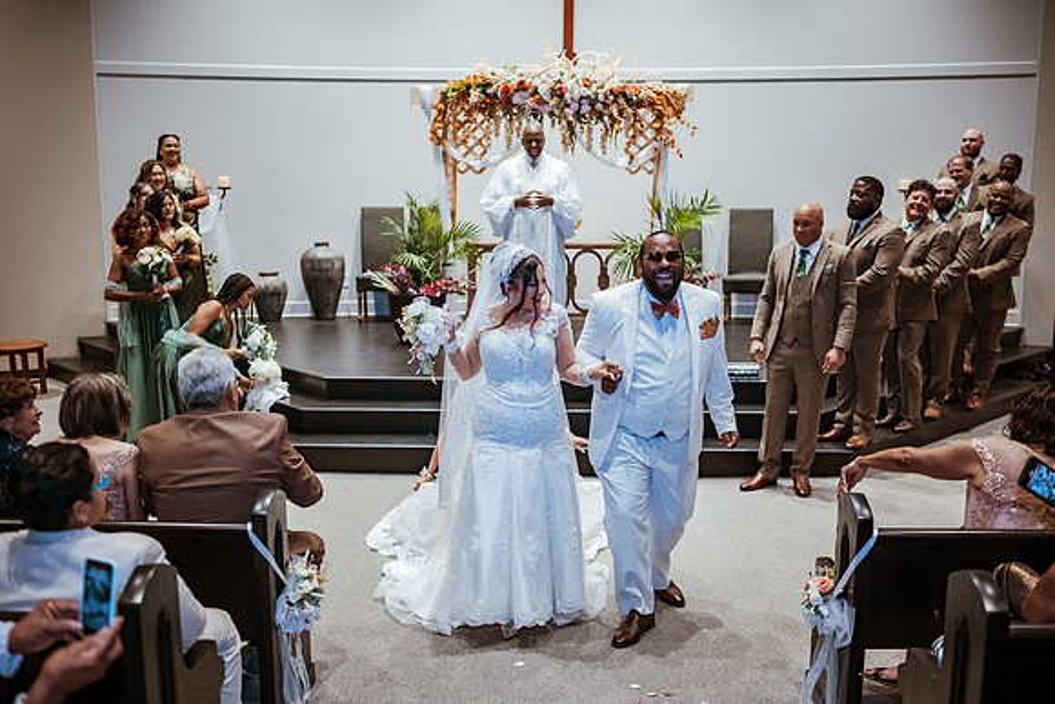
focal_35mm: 35
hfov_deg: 54.4
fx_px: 1026
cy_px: 352
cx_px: 528
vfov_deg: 37.9
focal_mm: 35
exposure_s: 1/500
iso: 1000
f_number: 1.8
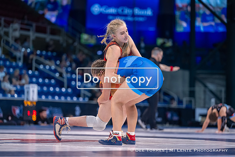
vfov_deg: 10.2
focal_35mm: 135
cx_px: 118
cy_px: 78
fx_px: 881
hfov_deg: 15.2
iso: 1800
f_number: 2.8
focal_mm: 135
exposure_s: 1/800
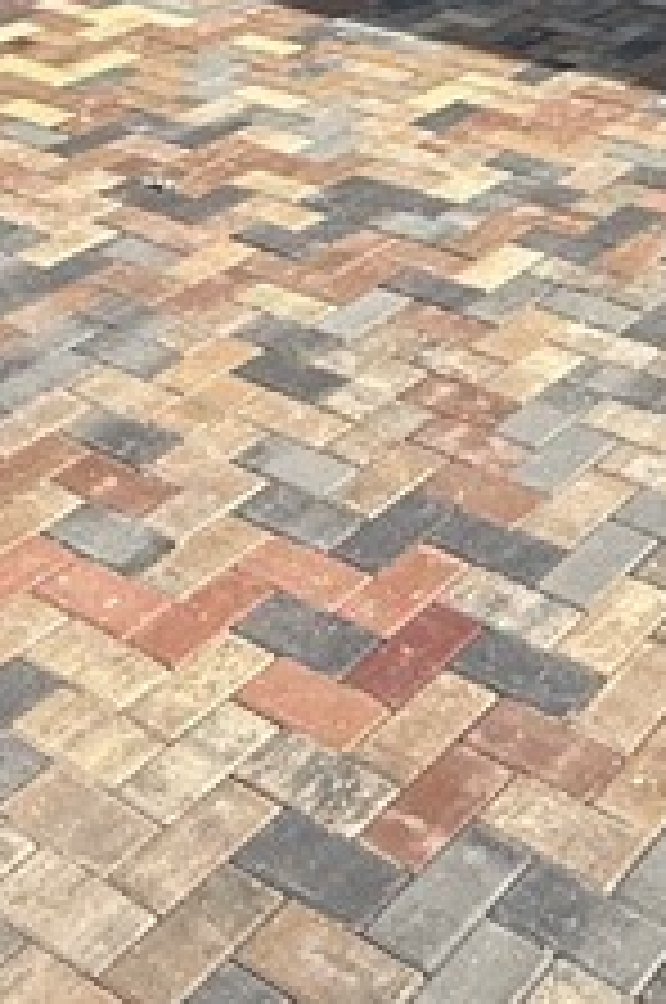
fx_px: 1865
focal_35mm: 67
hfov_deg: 19.8
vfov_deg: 23.4
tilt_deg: +6.3
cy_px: -545
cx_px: 612
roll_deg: -4.3
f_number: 2.2
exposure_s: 1/1795
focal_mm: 2.22
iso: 50
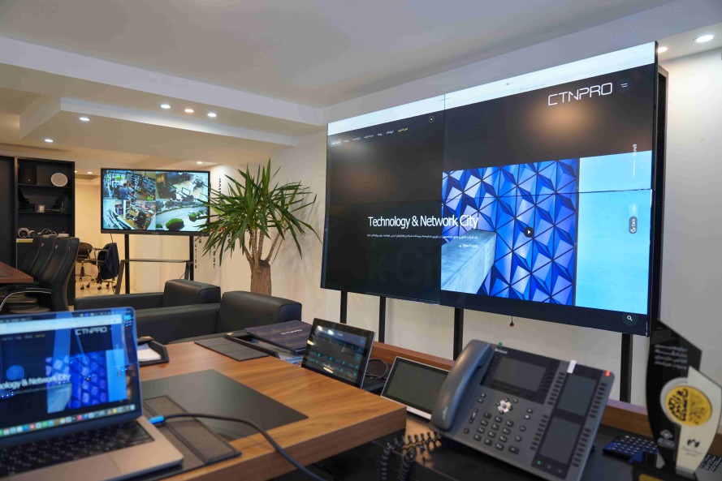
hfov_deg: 73.7
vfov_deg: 53.2
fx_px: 481
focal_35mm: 24
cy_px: 240
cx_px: 361
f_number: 4
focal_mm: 24
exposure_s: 1/160
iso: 1000
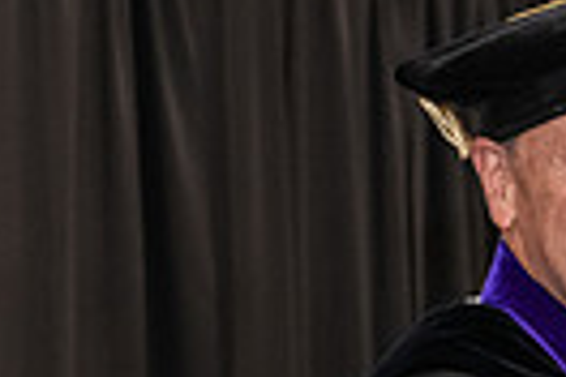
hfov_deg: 6.6
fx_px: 4842
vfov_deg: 4.5
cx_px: 763
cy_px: 401
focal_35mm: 308
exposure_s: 1/125
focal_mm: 70
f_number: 5
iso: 2500
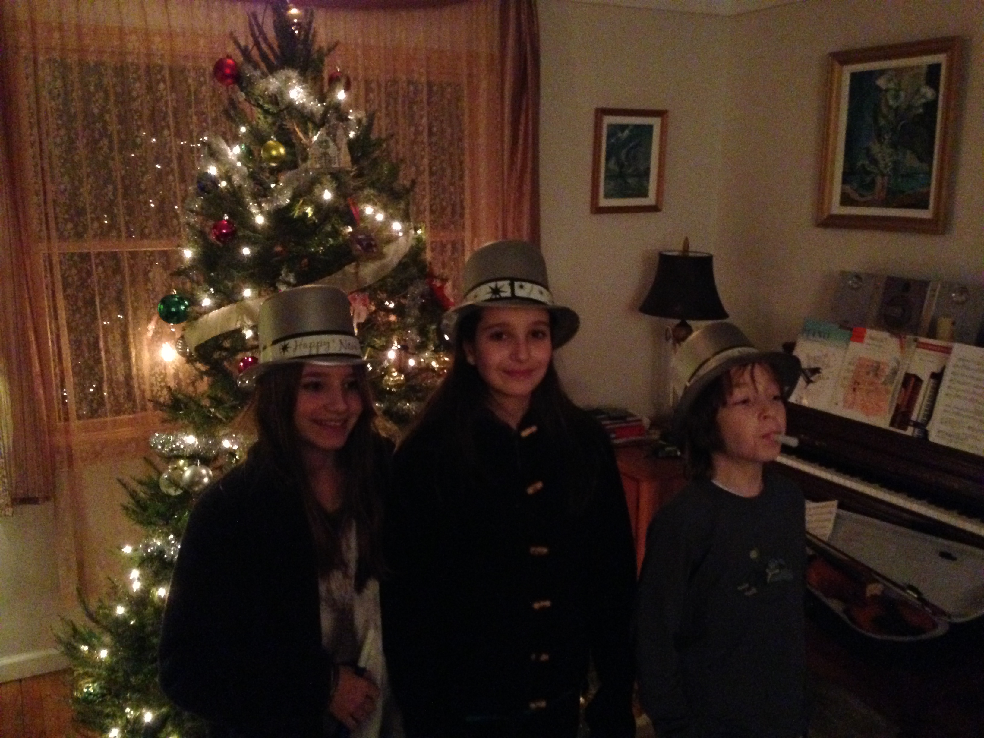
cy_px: 369
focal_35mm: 33
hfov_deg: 55.4
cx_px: 492
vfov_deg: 42.9
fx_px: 938
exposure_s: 1/15
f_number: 2.4
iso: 800
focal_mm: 4.12
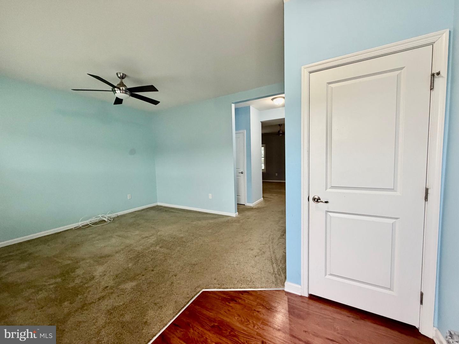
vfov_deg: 85.7
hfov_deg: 102.1
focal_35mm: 14
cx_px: 230
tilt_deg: -4.0
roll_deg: +2.0
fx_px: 186
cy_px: 172
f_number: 2.2
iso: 320
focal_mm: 2.22
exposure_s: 1/120
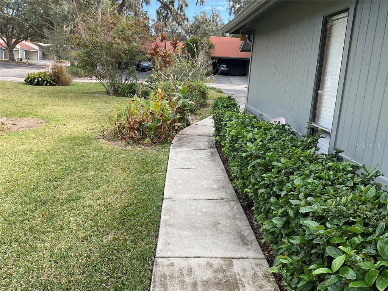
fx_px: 325
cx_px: 194
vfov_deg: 48.2
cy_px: 146
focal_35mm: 29
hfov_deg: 61.7
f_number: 1.8
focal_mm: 3
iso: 16
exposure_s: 1/353
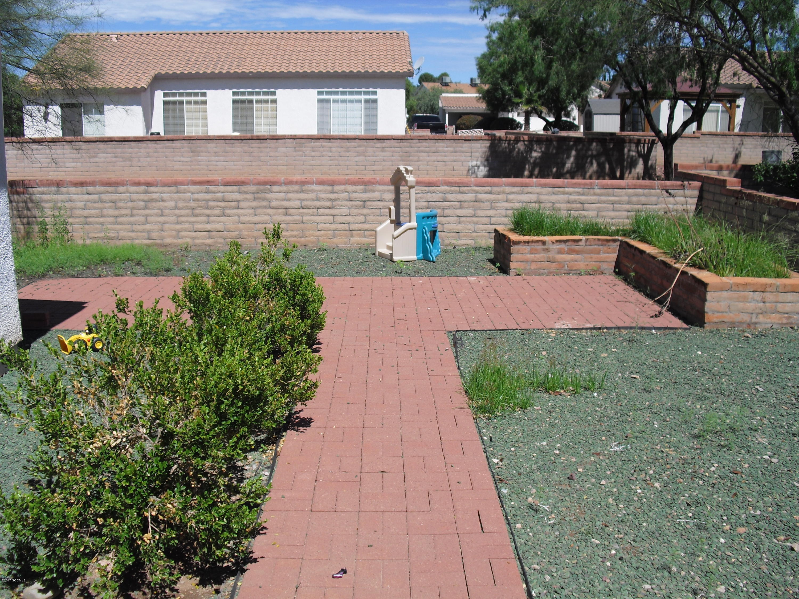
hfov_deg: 51.4
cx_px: 400
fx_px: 831
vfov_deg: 39.7
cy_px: 300
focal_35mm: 36
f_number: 7.8
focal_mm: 6.3
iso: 64
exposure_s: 1/160
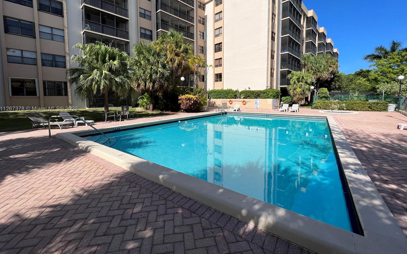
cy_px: 109
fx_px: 155
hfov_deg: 105.3
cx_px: 202
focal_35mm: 14
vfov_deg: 78.2
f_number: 1.8
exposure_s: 1/2481
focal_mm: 1.57
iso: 32
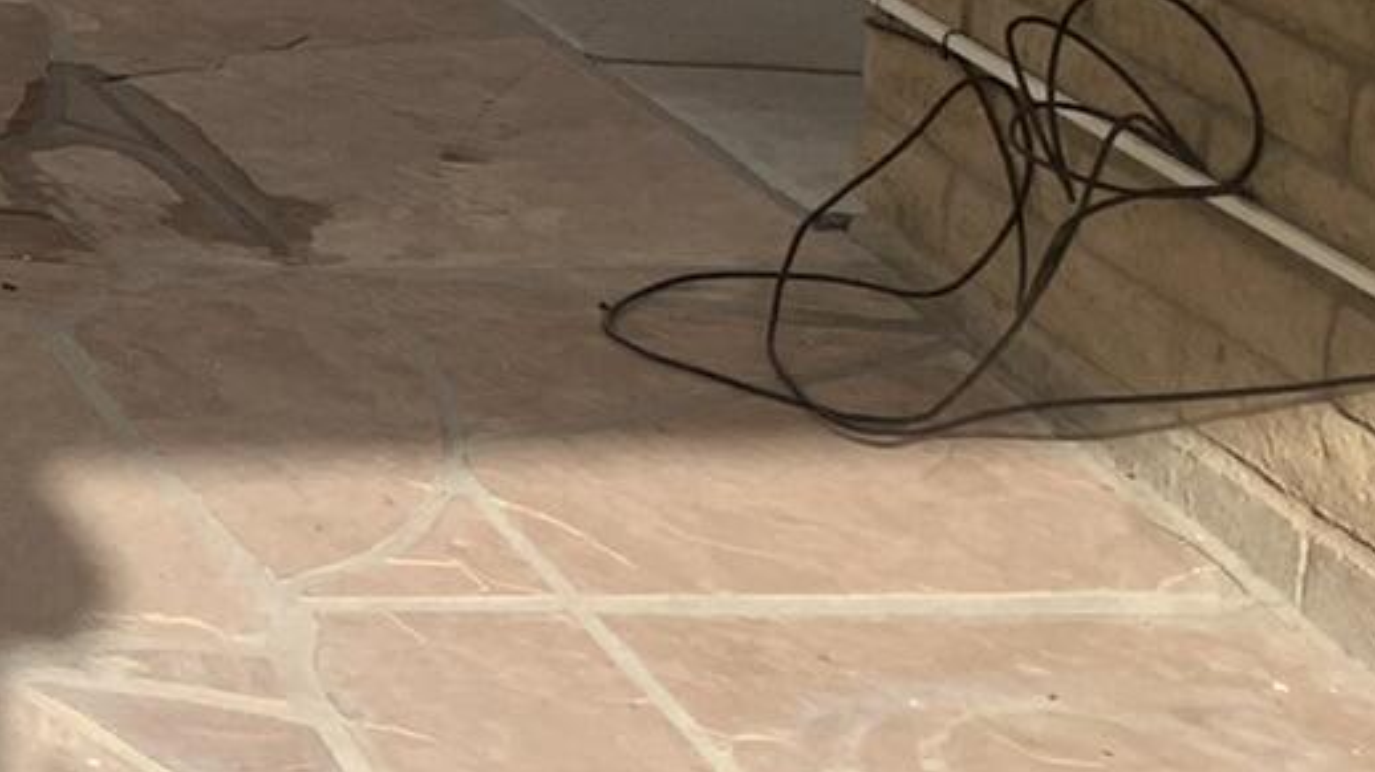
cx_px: -1200
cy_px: -899
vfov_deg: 9.8
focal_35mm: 112
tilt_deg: -4.3
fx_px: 4082
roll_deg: -3.6
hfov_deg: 15.9
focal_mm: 4.25
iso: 25
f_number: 1.8
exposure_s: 1/1916
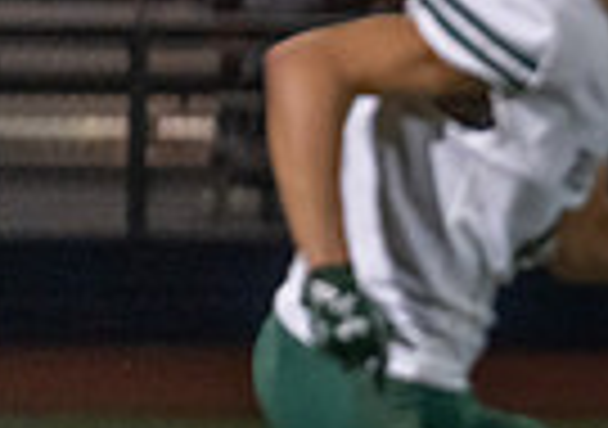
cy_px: 264
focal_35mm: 965
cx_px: 1233
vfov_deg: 1.5
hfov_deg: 2.1
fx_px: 16580
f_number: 2.8
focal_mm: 200
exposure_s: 1/1000
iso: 5000
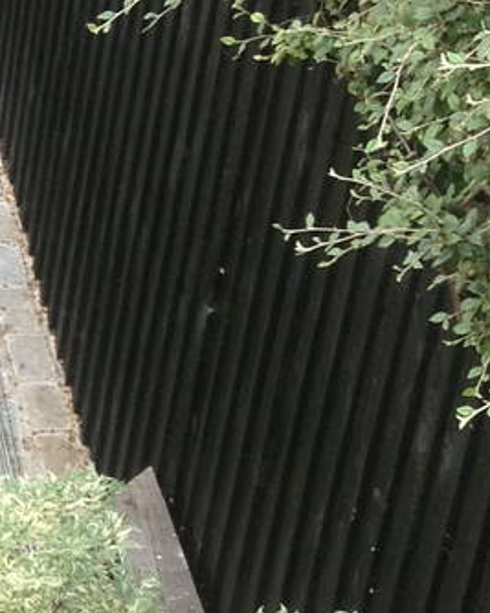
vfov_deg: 11.5
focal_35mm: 167
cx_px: -551
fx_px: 3029
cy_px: 422
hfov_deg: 8.7
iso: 64
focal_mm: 4.28
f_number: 2.4
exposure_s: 1/40
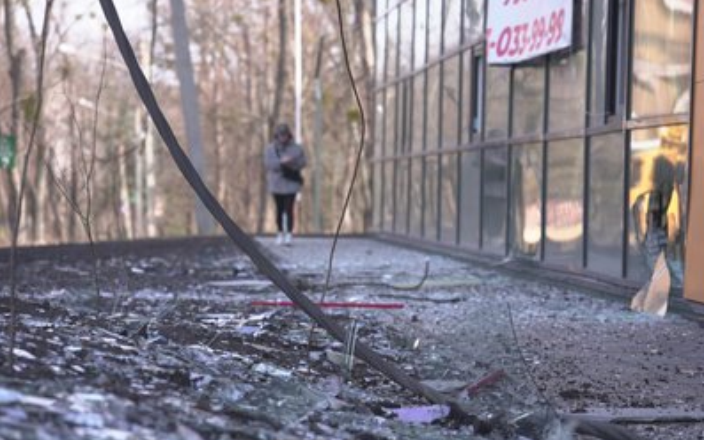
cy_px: 223
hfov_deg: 18.0
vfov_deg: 11.3
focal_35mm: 116
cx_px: 351
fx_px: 2225
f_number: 5
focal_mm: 113
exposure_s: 1/250
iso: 160
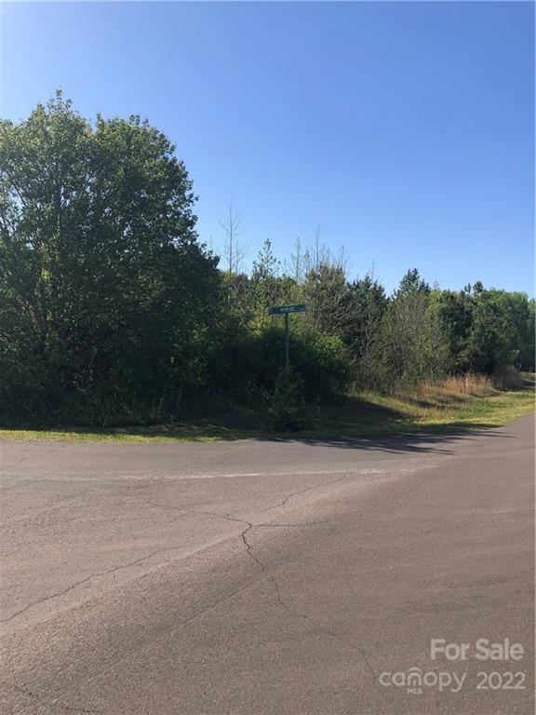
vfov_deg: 63.4
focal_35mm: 28
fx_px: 578
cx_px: 268
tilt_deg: -0.2
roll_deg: -3.3
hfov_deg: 49.7
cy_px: 358
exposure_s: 1/1656
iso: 20
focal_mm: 3.99
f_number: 1.8
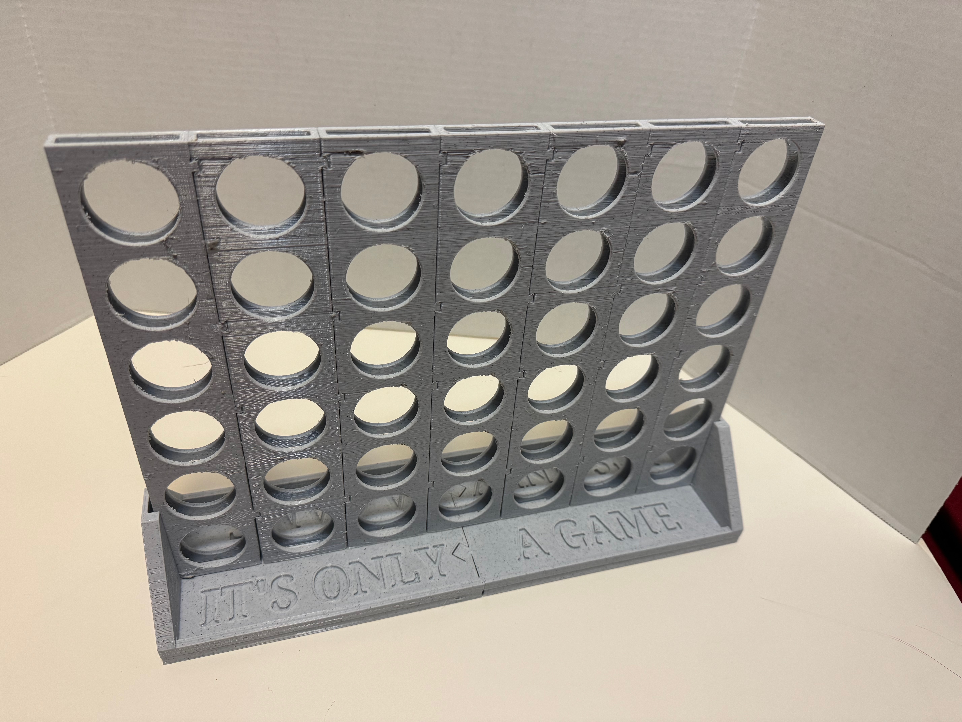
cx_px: 481
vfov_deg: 56.8
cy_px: 361
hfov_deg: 71.6
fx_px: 667
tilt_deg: -37.0
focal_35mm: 24
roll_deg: -5.0
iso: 200
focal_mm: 6.86
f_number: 1.78
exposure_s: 1/120
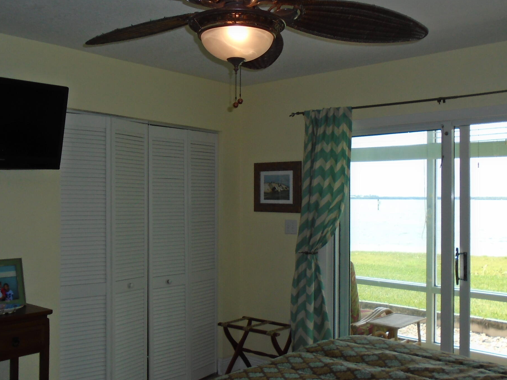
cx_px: 230
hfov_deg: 50.1
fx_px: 542
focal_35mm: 37
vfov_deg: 38.7
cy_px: 198
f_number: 3.2
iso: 100
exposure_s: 1/125
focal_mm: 4.6
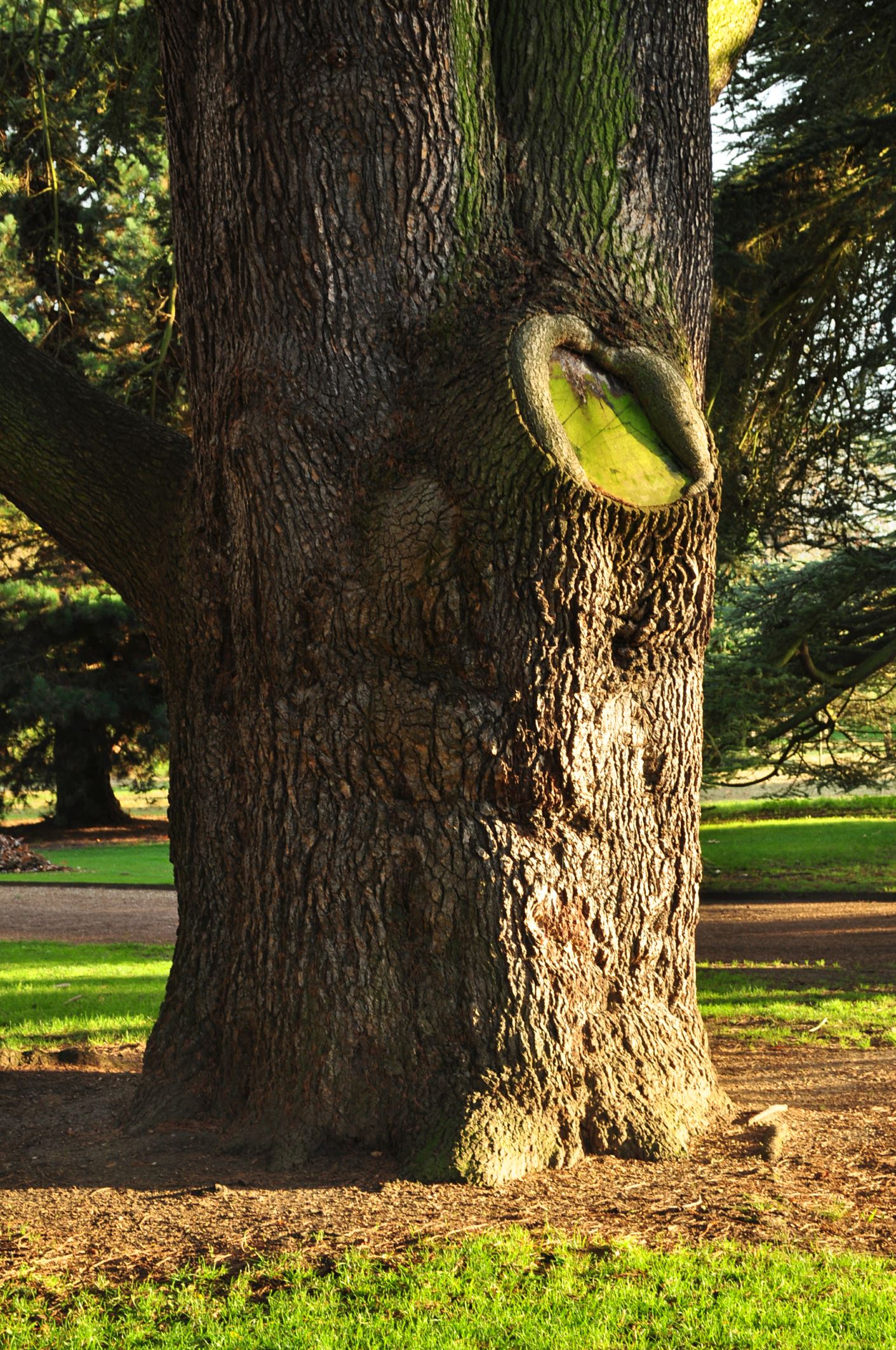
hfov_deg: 19.7
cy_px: 675
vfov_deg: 29.3
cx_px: 448
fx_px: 2583
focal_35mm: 69
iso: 200
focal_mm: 46
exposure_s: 1/40
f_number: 8
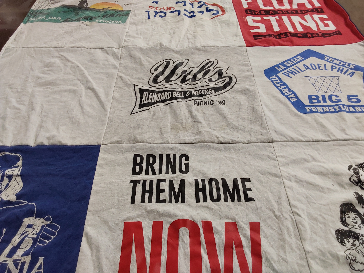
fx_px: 294
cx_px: 182
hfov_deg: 63.4
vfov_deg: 49.7
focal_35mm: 28
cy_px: 136
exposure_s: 1/50
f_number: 1.9
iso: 64
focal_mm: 2.91
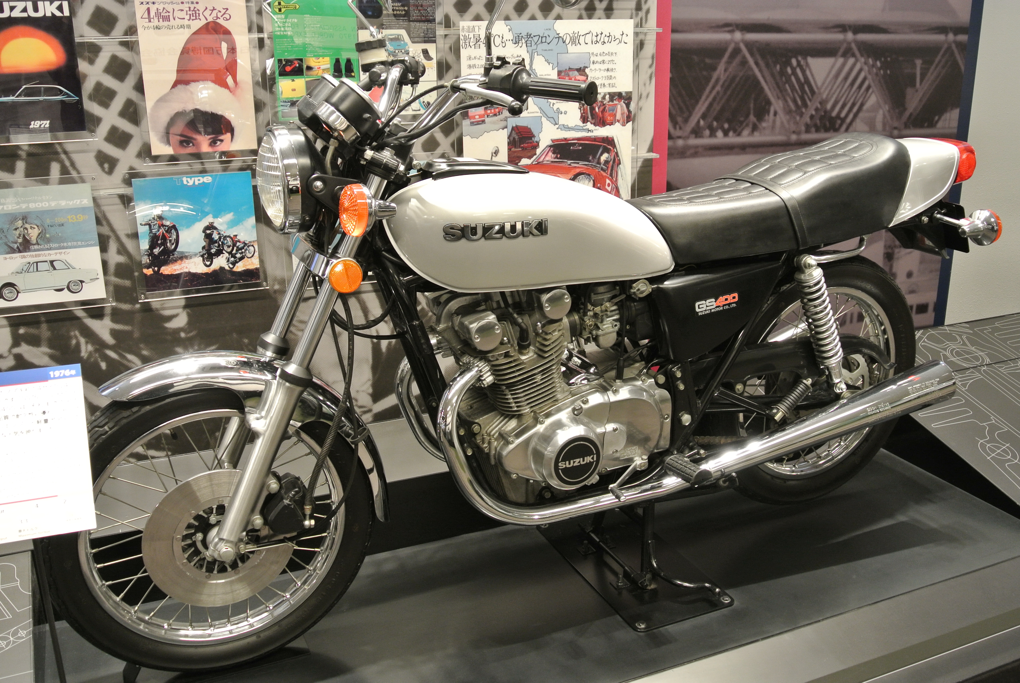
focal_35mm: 32
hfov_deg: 58.7
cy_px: 342
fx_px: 908
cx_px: 510
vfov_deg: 41.2
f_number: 4
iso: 400
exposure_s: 1/30
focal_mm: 12.2
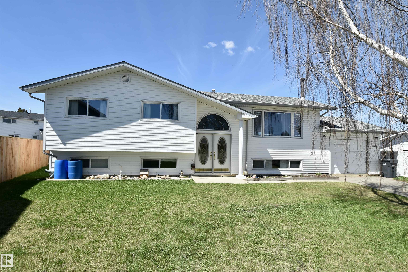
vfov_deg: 63.2
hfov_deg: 85.4
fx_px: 221
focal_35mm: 20
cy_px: 136
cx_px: 204
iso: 200
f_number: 9
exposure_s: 1/320
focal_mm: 13
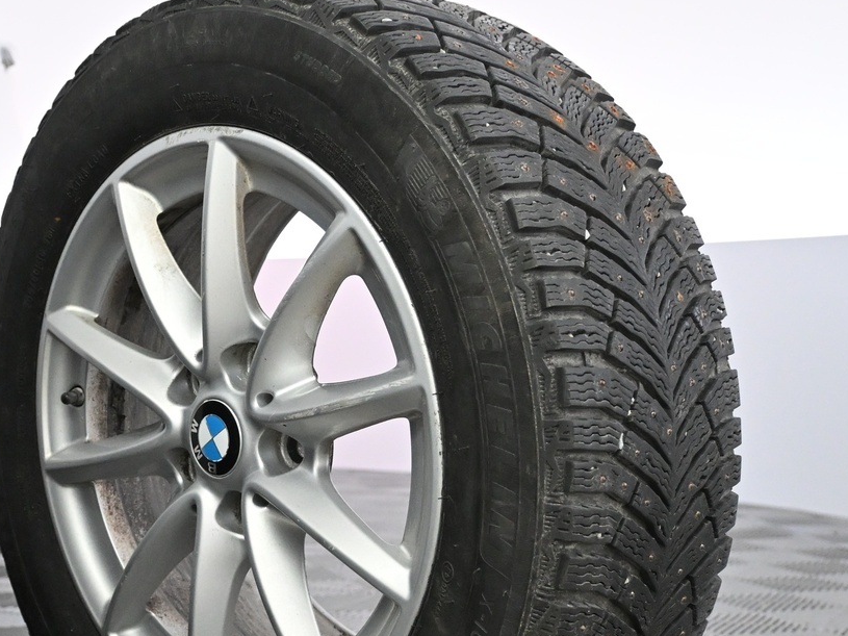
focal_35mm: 66
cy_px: 419
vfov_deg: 22.2
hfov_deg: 29.4
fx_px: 1616
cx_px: 346
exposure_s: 1/125
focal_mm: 23
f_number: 4.2
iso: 3200
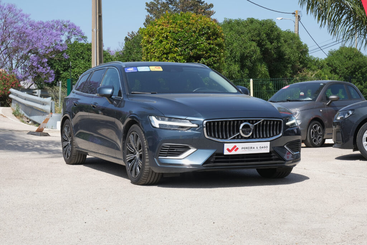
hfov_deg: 29.7
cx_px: 184
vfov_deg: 20.0
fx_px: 693
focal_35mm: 68
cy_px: 122
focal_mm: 45
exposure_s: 1/200
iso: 160
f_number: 9
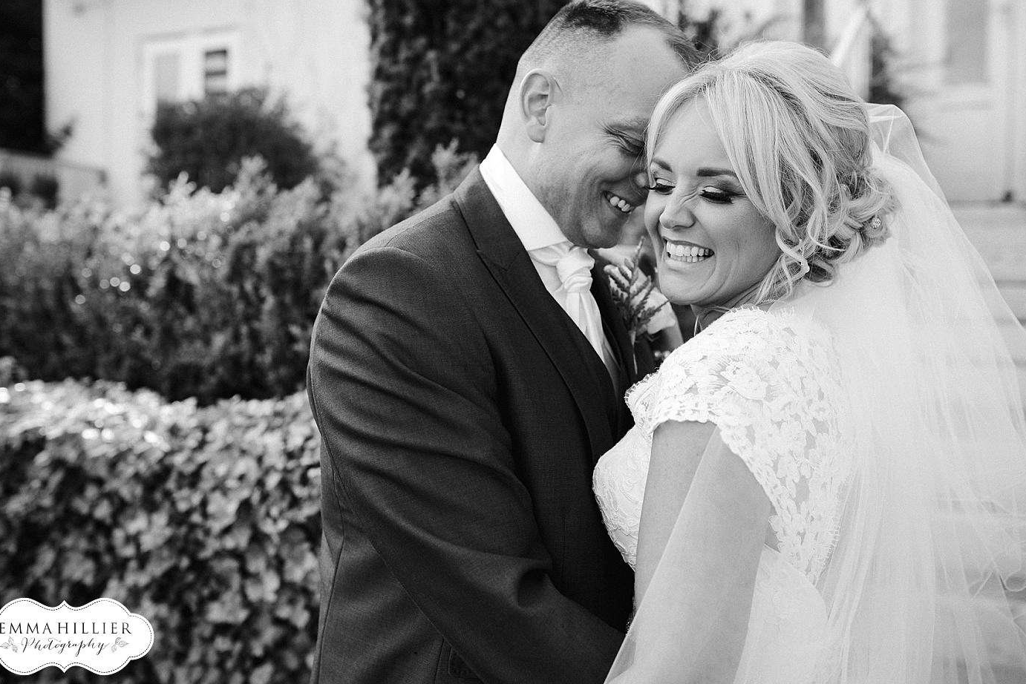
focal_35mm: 38
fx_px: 1083
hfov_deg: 50.7
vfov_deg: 35.0
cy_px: 313
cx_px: 523
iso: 200
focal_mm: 35
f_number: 3.2
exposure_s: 1/1250
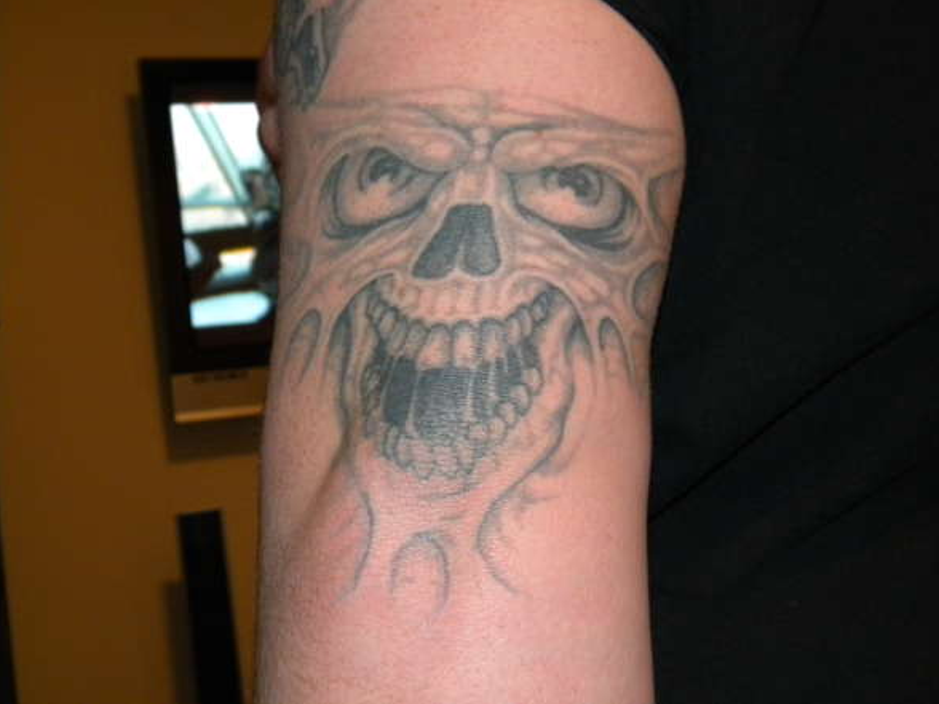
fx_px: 1302
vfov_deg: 30.3
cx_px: 476
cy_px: 346
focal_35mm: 48
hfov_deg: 39.7
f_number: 3.9
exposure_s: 1/30
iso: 400
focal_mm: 8.6
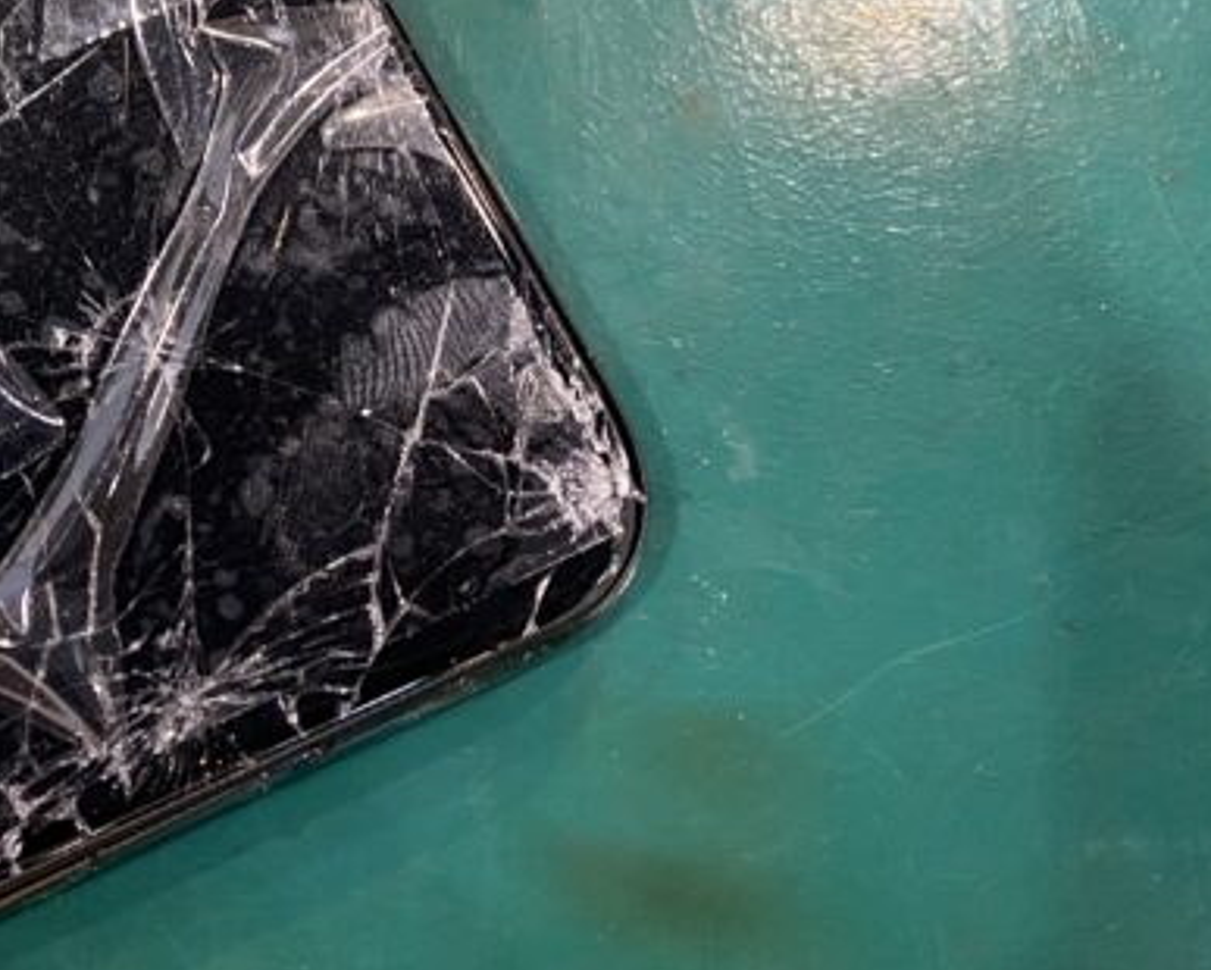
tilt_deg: -71.8
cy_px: 174
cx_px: -147
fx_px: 2116
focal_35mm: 59
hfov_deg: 28.7
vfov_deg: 25.3
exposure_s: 1/50
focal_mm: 4.25
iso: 250
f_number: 1.8
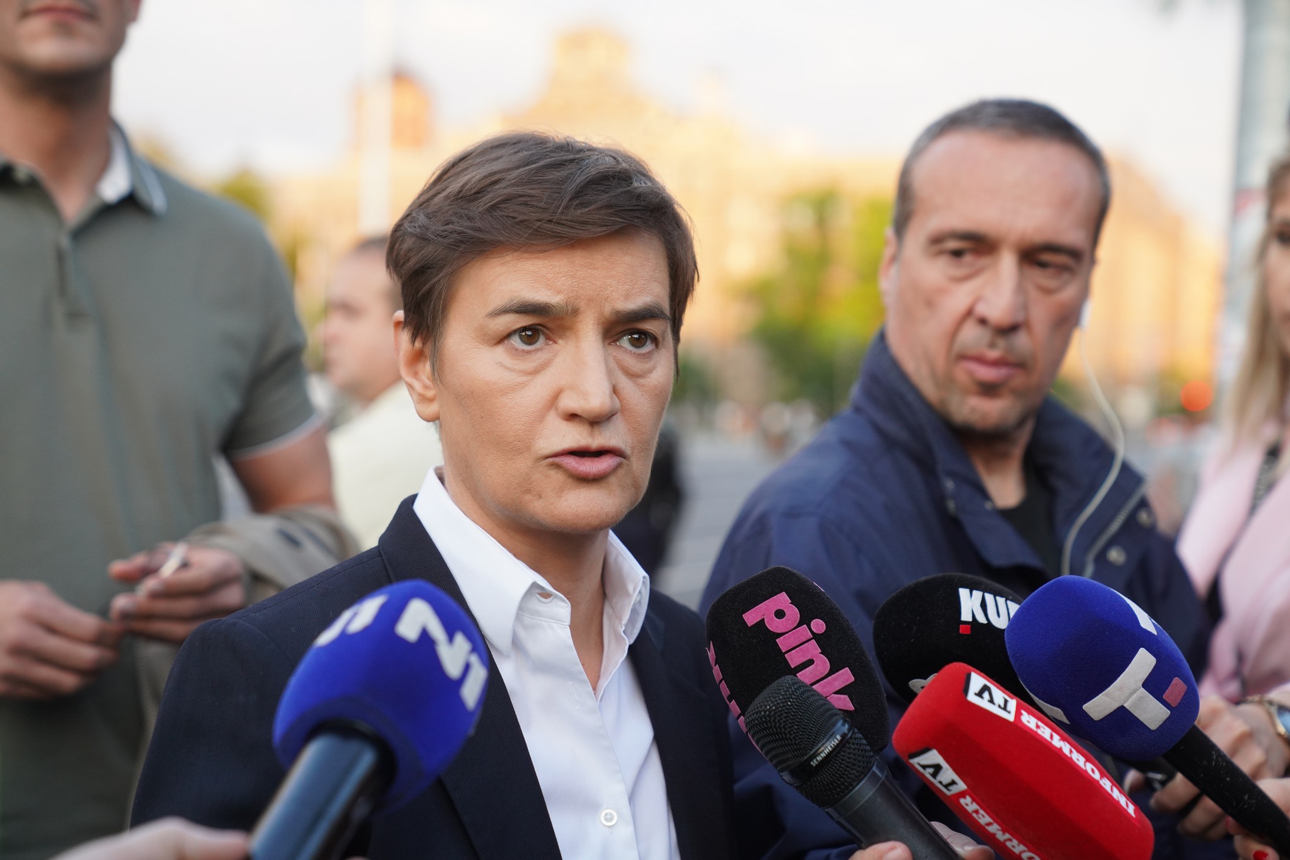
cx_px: 645
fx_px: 2293
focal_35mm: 64
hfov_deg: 31.4
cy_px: 430
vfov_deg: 21.2
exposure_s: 1/500
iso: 1000
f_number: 3.5
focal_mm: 64
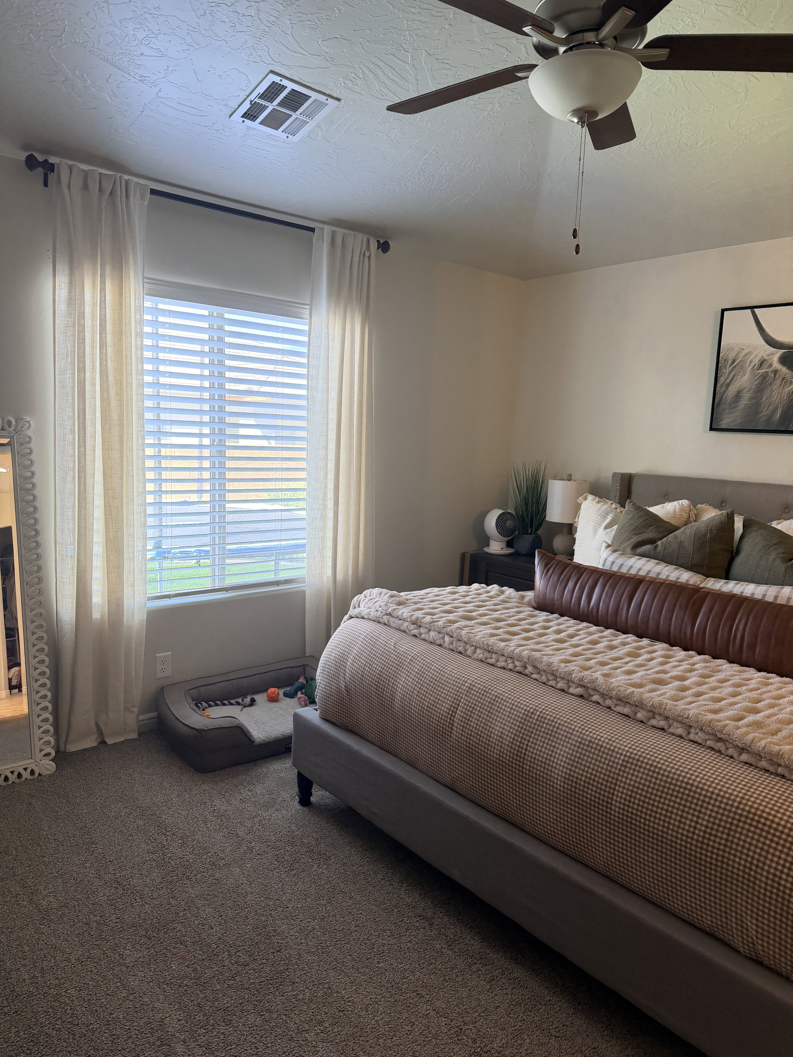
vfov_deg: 71.6
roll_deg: -1.6
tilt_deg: -6.4
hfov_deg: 56.8
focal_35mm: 24
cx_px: 396
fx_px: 733
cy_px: 528
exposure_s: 1/60
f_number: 1.78
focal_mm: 6.76
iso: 125
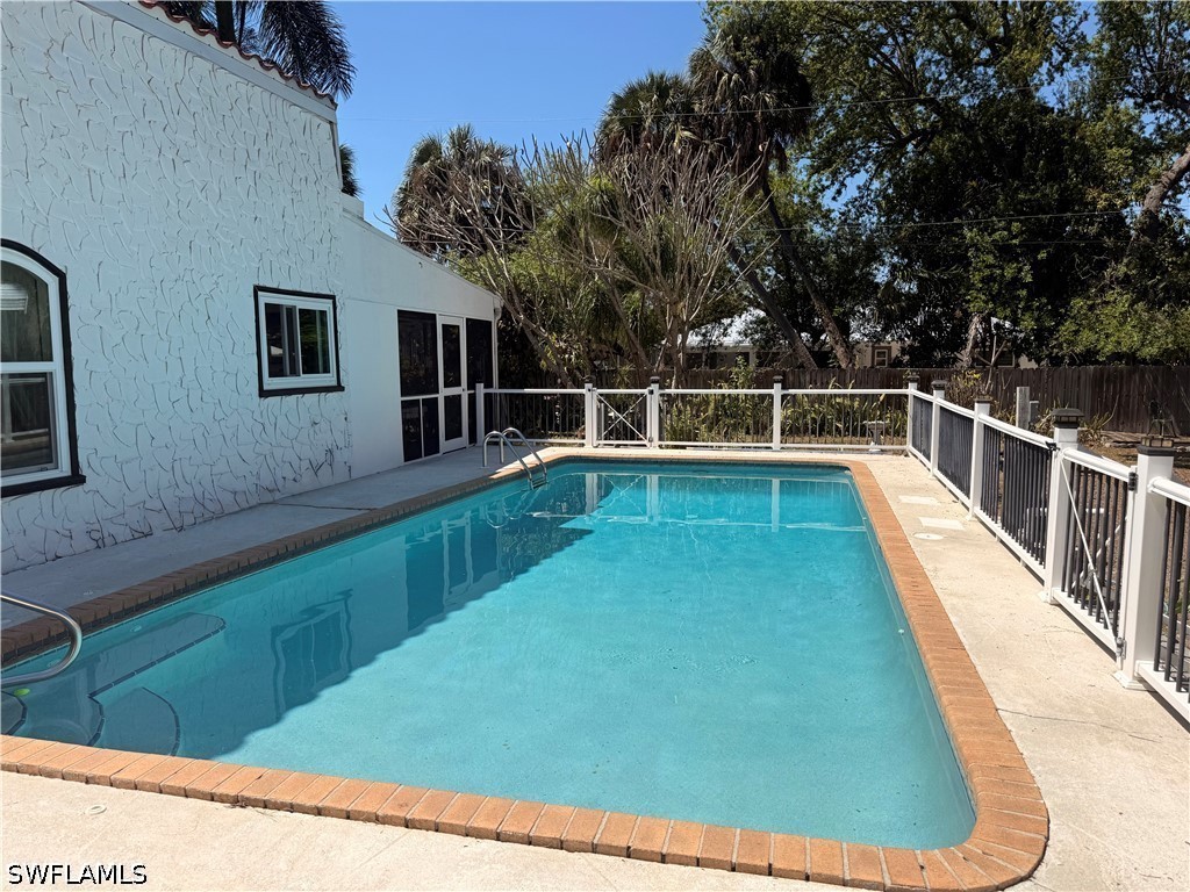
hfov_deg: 71.6
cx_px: 595
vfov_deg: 56.8
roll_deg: -0.3
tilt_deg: -6.5
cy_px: 446
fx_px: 825
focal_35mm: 24
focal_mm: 6.76
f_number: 1.78
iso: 80
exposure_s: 1/6711
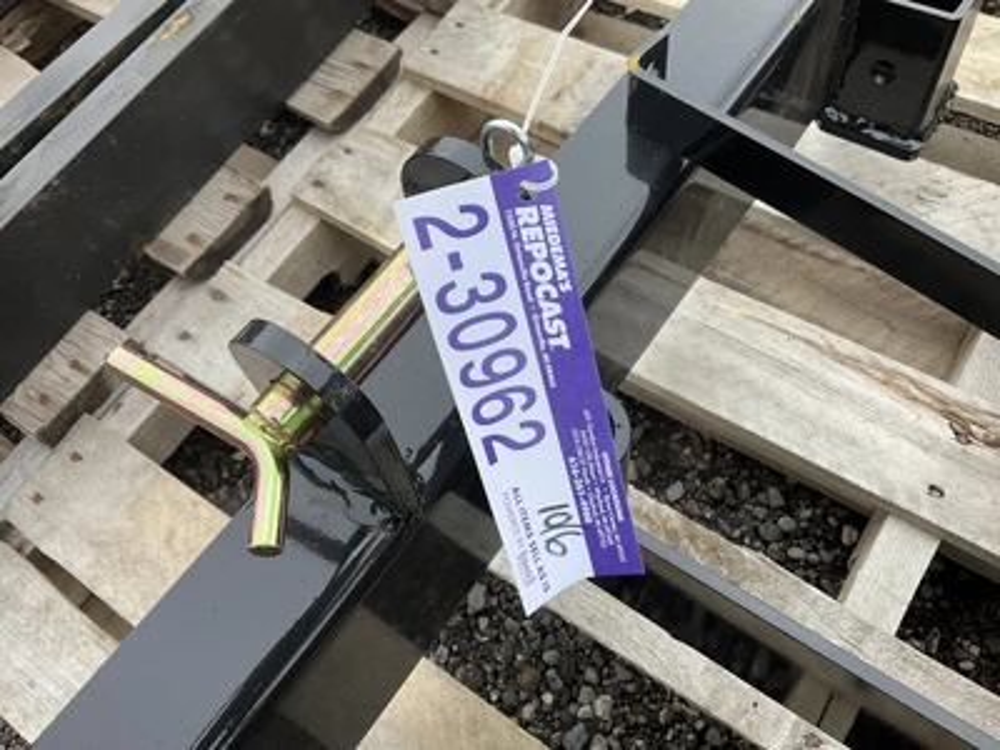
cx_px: 500
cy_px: 375
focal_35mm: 29
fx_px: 838
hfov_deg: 61.7
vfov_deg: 48.2
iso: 25
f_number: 1.8
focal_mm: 3
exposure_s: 1/620
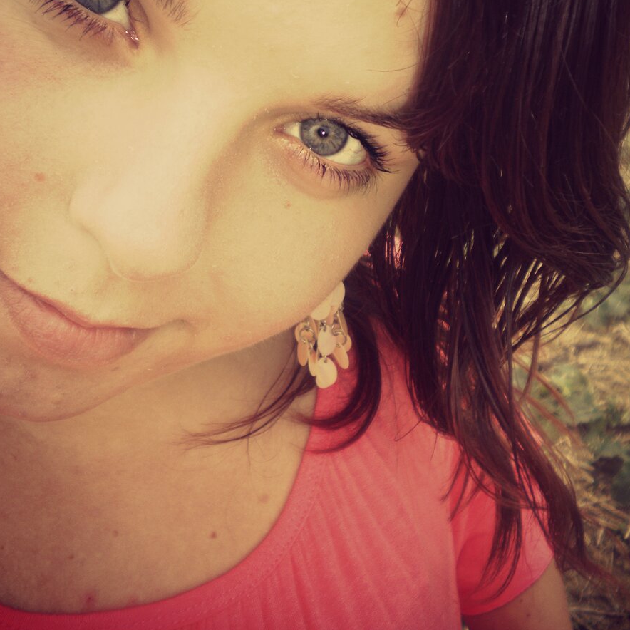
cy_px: 227
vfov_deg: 39.7
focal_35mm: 42
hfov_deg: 40.0
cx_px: 316
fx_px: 865
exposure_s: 1/62.8
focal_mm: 6.3
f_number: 3.1
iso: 92
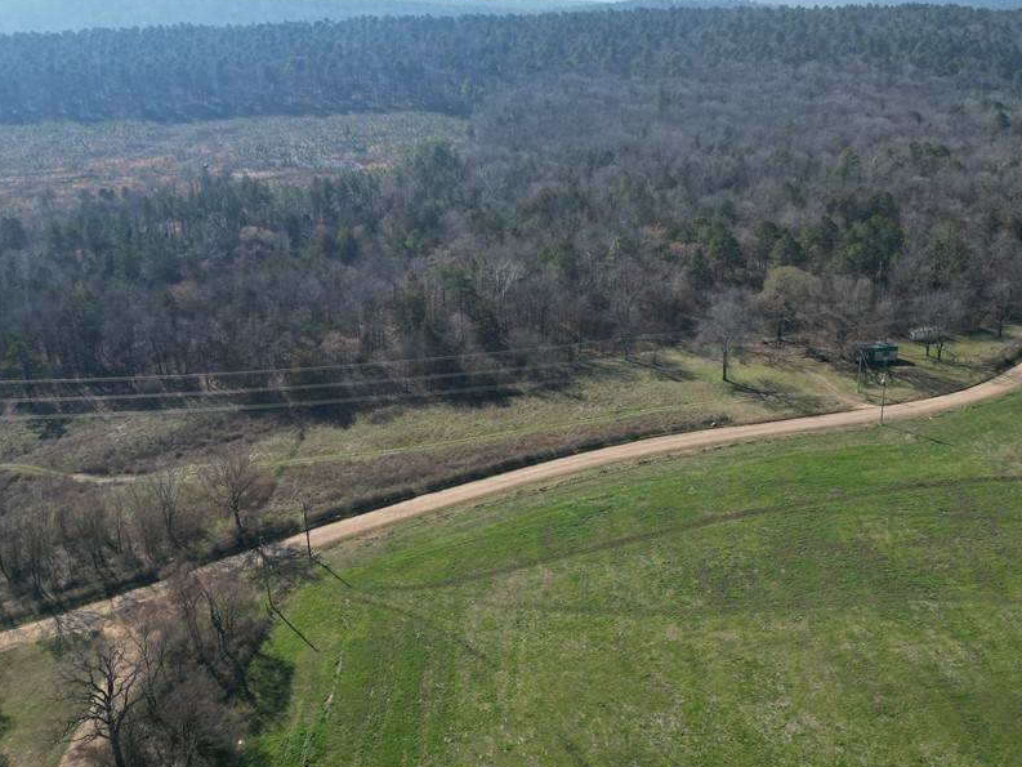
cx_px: 537
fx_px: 915
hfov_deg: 58.3
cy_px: 321
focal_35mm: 31
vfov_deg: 45.3
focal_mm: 6.72
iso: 200
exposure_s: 1/3200
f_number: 1.7
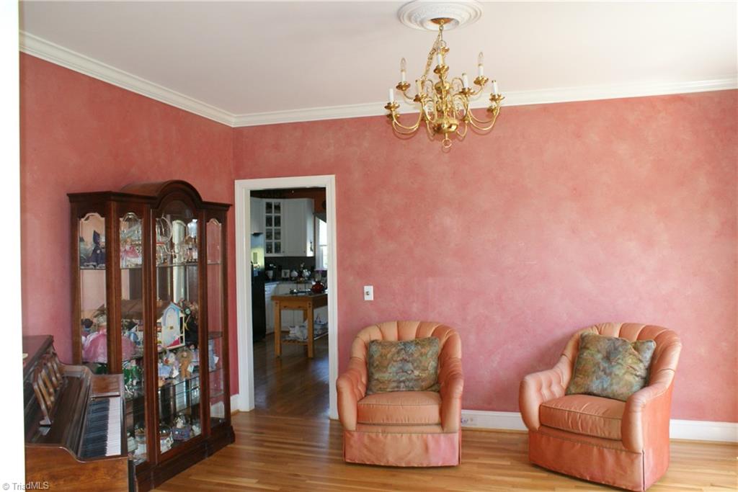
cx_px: 369
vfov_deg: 47.9
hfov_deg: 67.4
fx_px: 554
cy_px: 246
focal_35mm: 27
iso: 800
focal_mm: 18
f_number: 5.6
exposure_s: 1/60
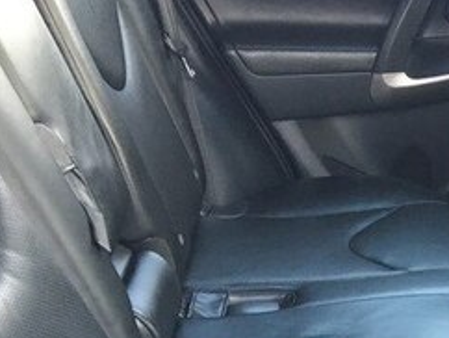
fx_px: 1026
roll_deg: -11.9
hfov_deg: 23.3
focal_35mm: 79
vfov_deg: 17.6
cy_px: 428
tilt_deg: -30.9
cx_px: 486
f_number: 2.2
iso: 250
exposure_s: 1/33
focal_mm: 4.15
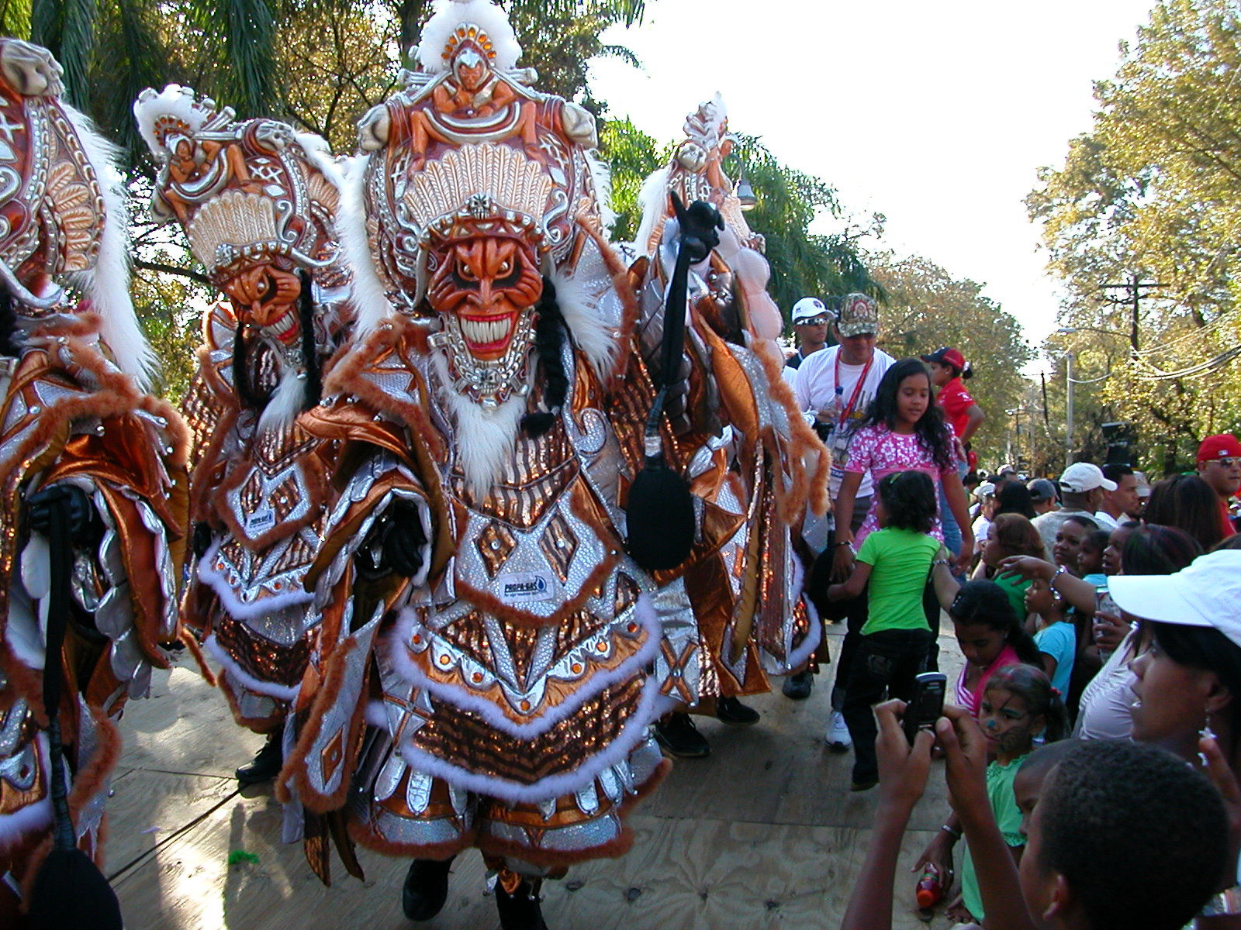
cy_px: 465
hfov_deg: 50.1
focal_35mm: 37
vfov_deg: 38.7
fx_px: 1326
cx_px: 620
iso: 100
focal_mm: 5.6
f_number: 2.7
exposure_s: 1/249
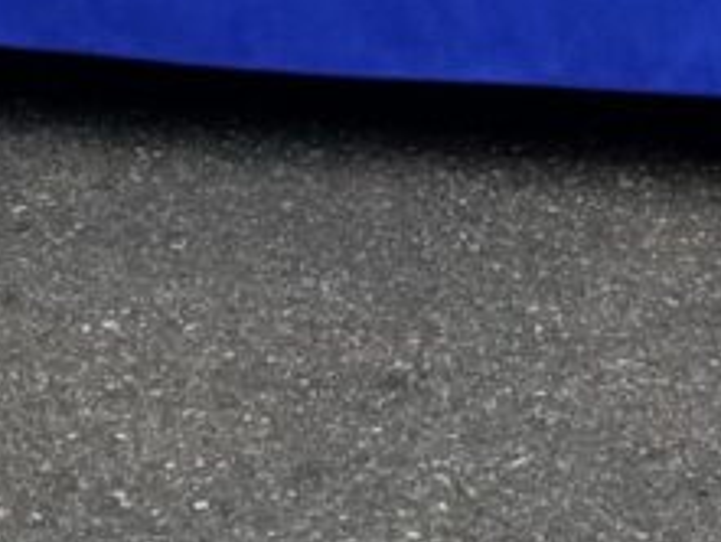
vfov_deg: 7.3
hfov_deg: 10.2
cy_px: -826
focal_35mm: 188
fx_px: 3918
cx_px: -339
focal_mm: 4.3
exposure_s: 1/612
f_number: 1.7
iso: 50
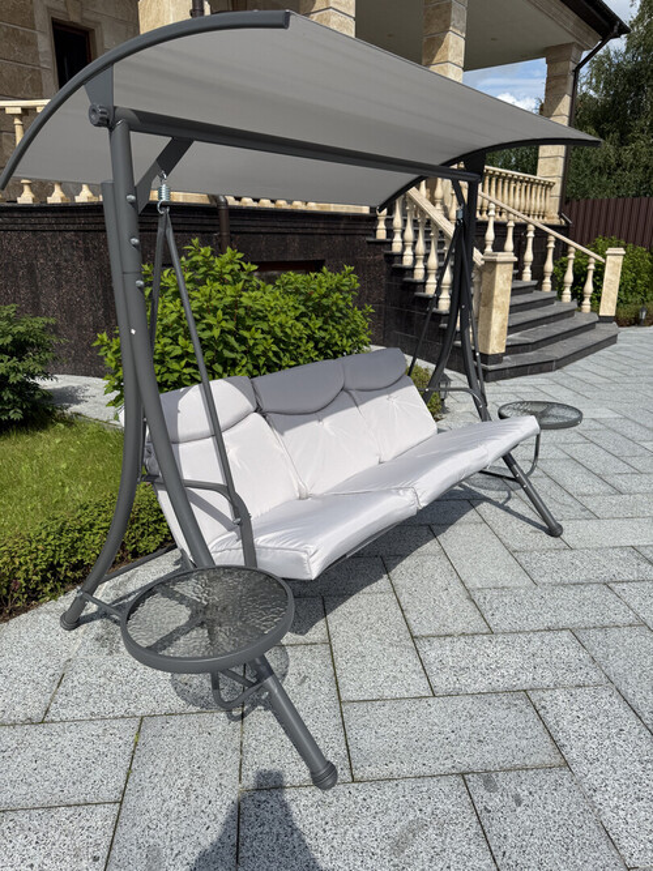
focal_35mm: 24
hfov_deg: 56.8
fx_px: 604
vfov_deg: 71.6
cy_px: 436
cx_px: 326
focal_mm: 6.76
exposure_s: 1/6173
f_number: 1.78
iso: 80
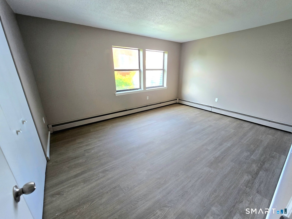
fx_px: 110
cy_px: 110
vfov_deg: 89.9
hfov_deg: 106.2
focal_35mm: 13
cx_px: 146
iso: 100
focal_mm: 2.2
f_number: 2.2
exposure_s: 1/60.2
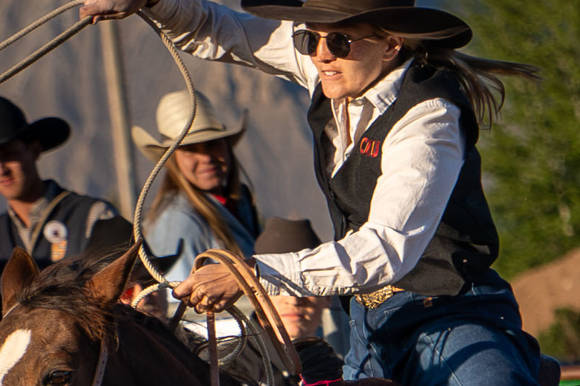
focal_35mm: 981
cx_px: 8
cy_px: 668
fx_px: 15804
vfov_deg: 1.4
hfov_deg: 2.1
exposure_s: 1/1250
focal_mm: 135
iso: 125
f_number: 5.6
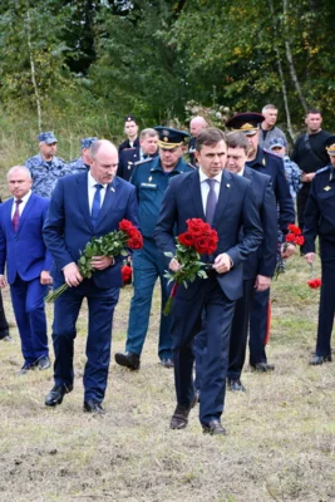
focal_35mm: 120
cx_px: 168
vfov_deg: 17.1
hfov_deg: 11.4
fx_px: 1673
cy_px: 251
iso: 320
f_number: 7.1
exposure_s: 1/200
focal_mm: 80
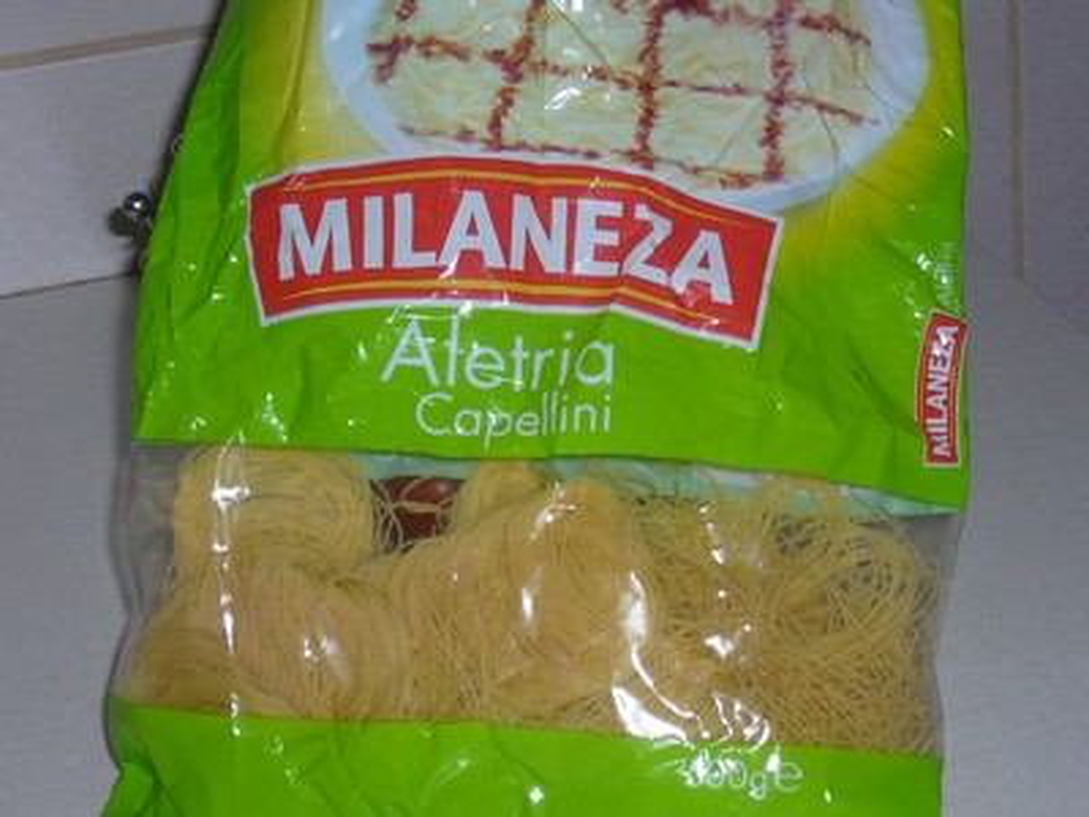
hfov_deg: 19.4
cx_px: 544
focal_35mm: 101
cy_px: 408
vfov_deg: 14.6
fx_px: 3177
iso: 100
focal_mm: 12.2
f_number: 4.1
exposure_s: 1/60
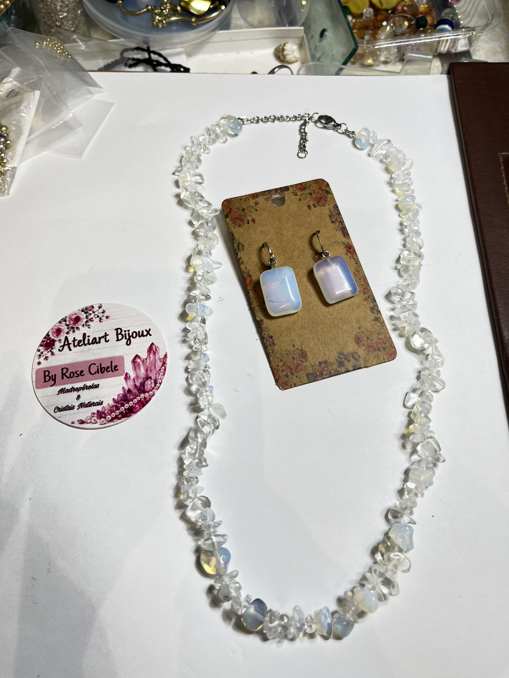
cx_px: 254
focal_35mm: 26
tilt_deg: -63.1
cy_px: 339
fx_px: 510
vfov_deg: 67.3
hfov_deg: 53.1
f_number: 1.6
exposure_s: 1/120
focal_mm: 5.1
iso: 64
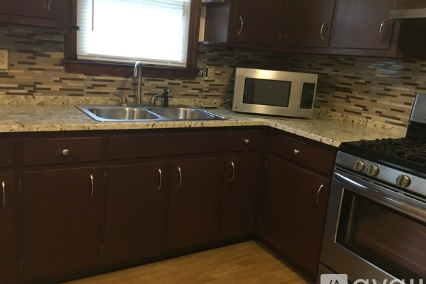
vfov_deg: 41.1
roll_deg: -5.3
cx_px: 204
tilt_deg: -10.9
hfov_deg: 58.7
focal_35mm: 32
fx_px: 379
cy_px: 131
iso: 200
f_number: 2.2
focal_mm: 4.15
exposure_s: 1/17
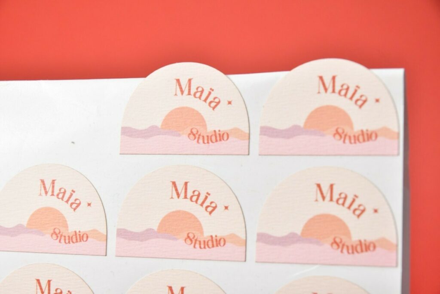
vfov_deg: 13.0
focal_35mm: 105
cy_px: 147
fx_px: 1283
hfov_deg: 19.5
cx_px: 220
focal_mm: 70
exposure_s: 1/200
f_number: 8
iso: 2500
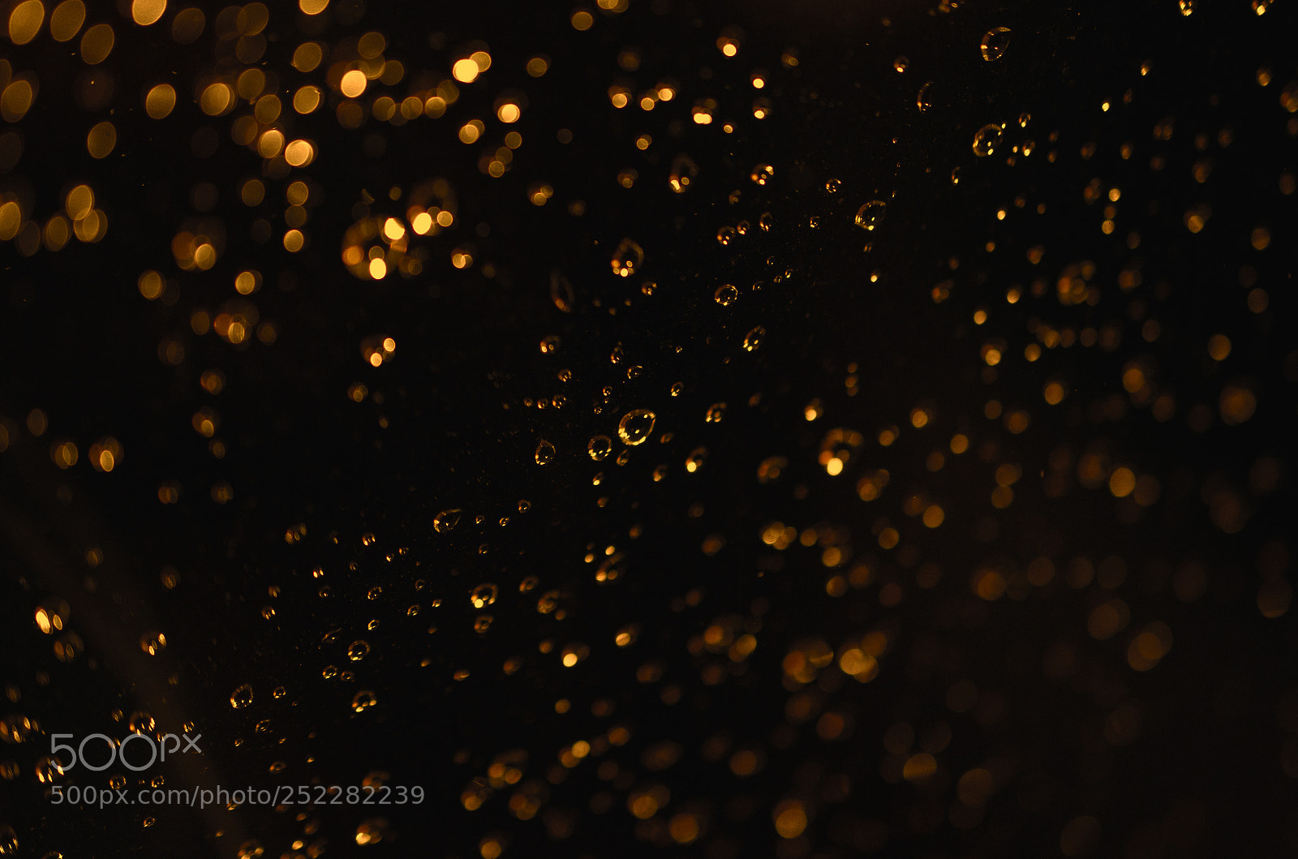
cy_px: 430
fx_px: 2158
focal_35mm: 60
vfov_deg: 22.5
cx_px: 649
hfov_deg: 33.5
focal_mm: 40
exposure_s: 1/60
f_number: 3.2
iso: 1250
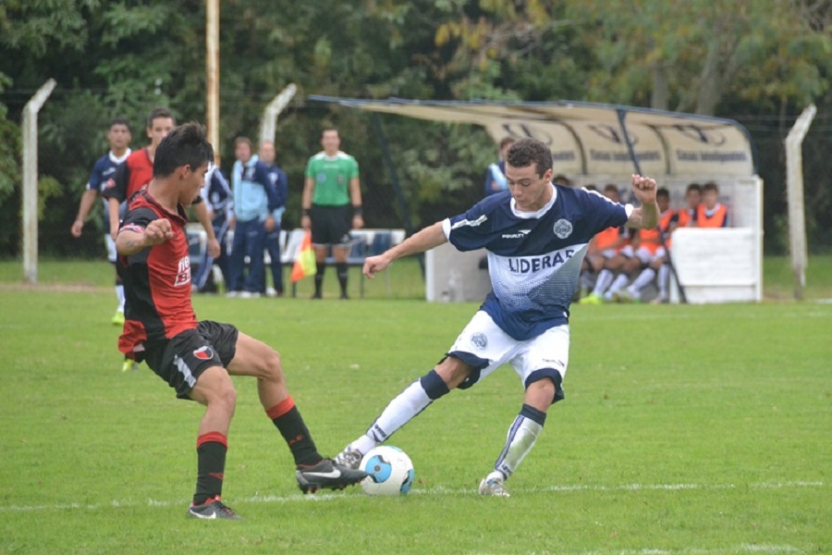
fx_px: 6933
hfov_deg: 6.9
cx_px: 416
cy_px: 278
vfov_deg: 4.6
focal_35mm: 300
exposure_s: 1/1250
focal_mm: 200
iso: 1600
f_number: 5.6
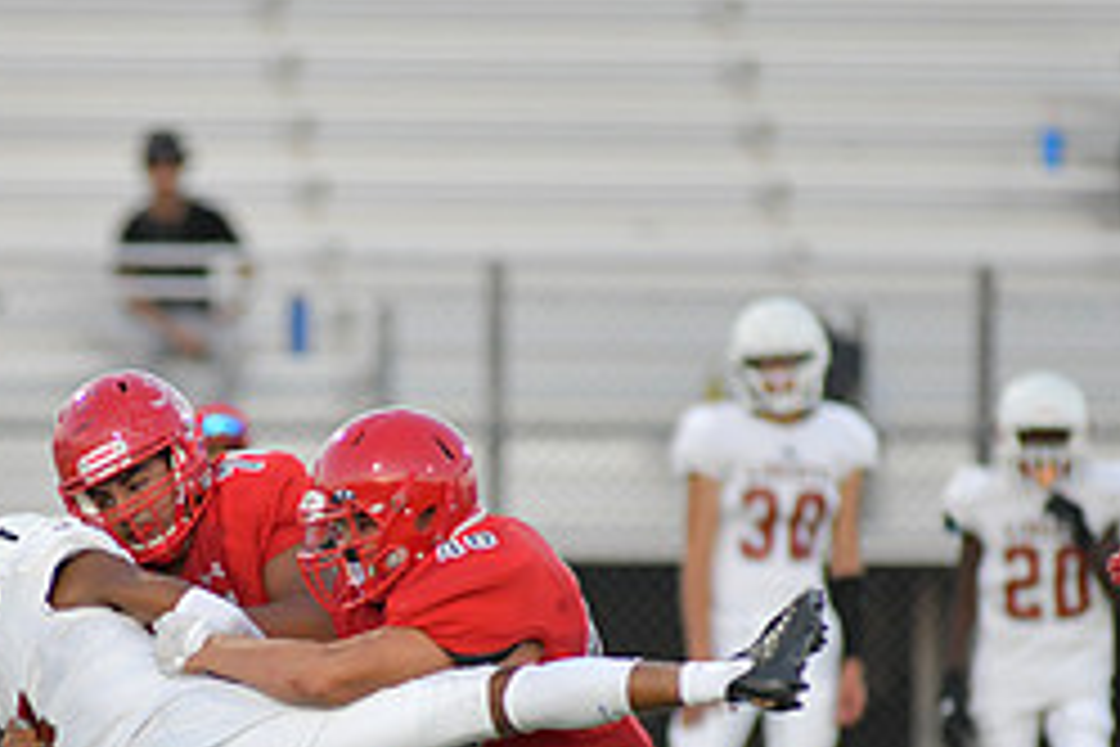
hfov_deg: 3.0
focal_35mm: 698
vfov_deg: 2.0
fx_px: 21714
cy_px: 790
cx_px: 265
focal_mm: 300
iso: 2000
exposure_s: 1/1250
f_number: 3.5
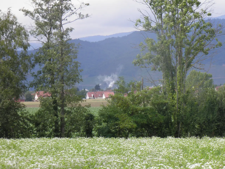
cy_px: 84
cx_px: 112
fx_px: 1326
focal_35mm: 204
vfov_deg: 7.3
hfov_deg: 9.7
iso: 50
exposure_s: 1/125
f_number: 5.8
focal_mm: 36.7
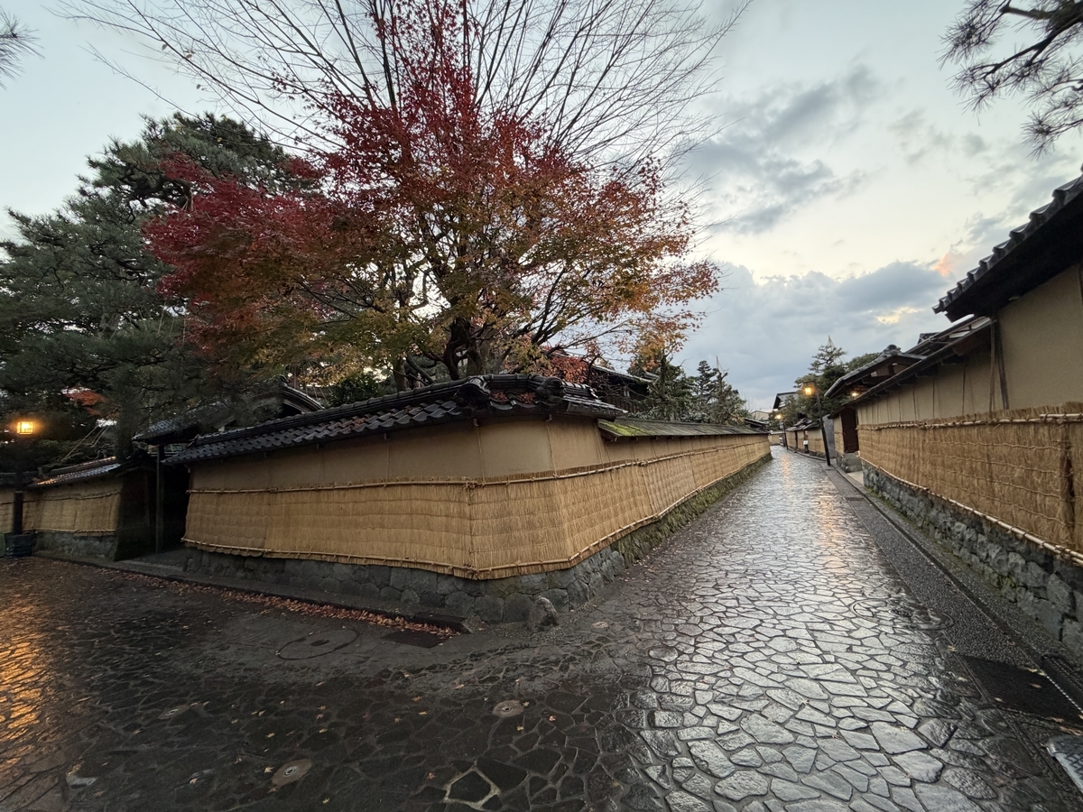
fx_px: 438
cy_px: 406
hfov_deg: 102.1
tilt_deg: +6.5
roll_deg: +4.7
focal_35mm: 14
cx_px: 542
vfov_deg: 85.7
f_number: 2.2
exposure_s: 1/121
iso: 320
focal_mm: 2.22
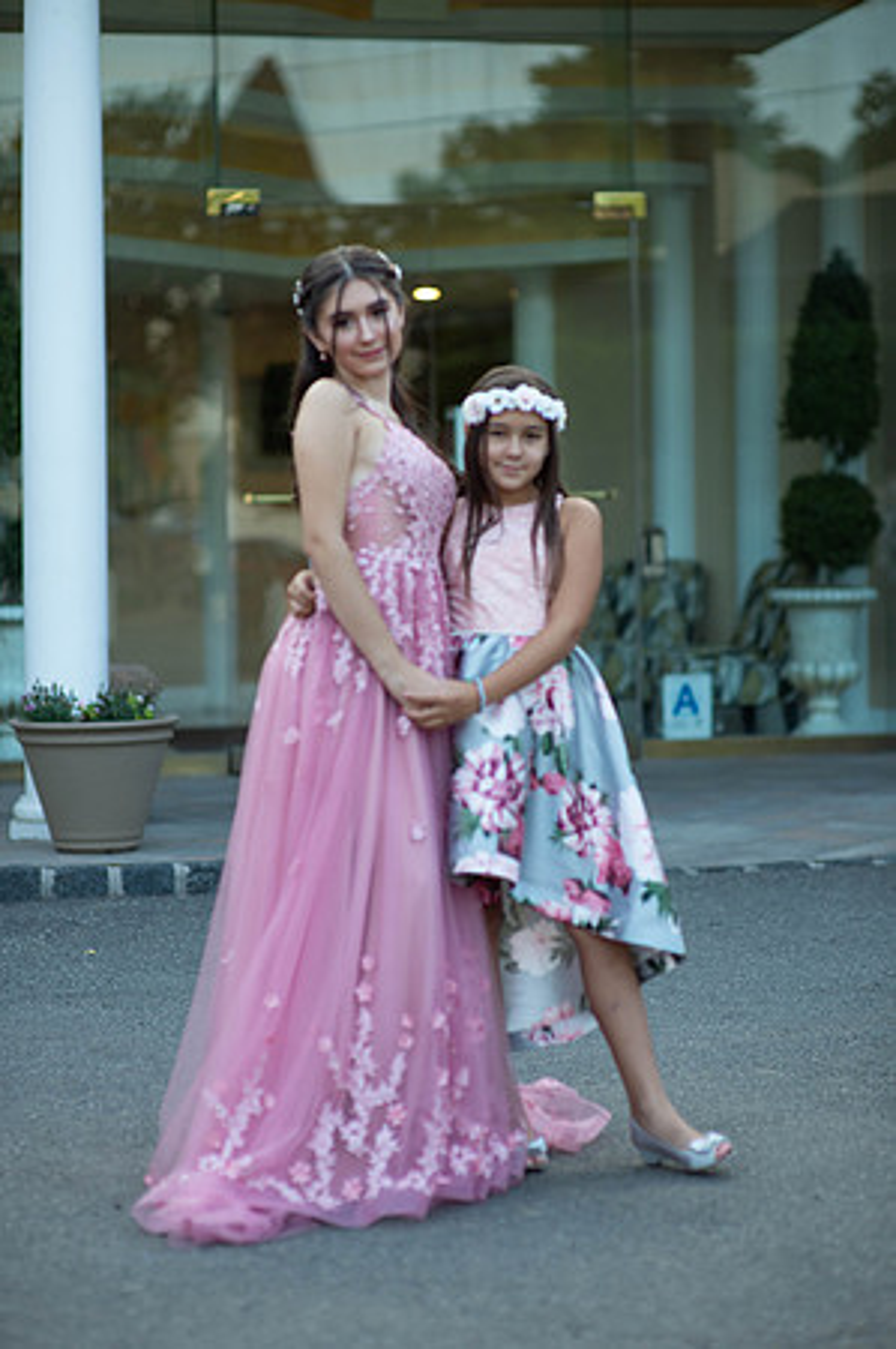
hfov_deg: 16.0
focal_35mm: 85
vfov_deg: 23.9
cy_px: 674
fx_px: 3180
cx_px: 448
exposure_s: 1/800
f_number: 2
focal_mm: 85
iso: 250
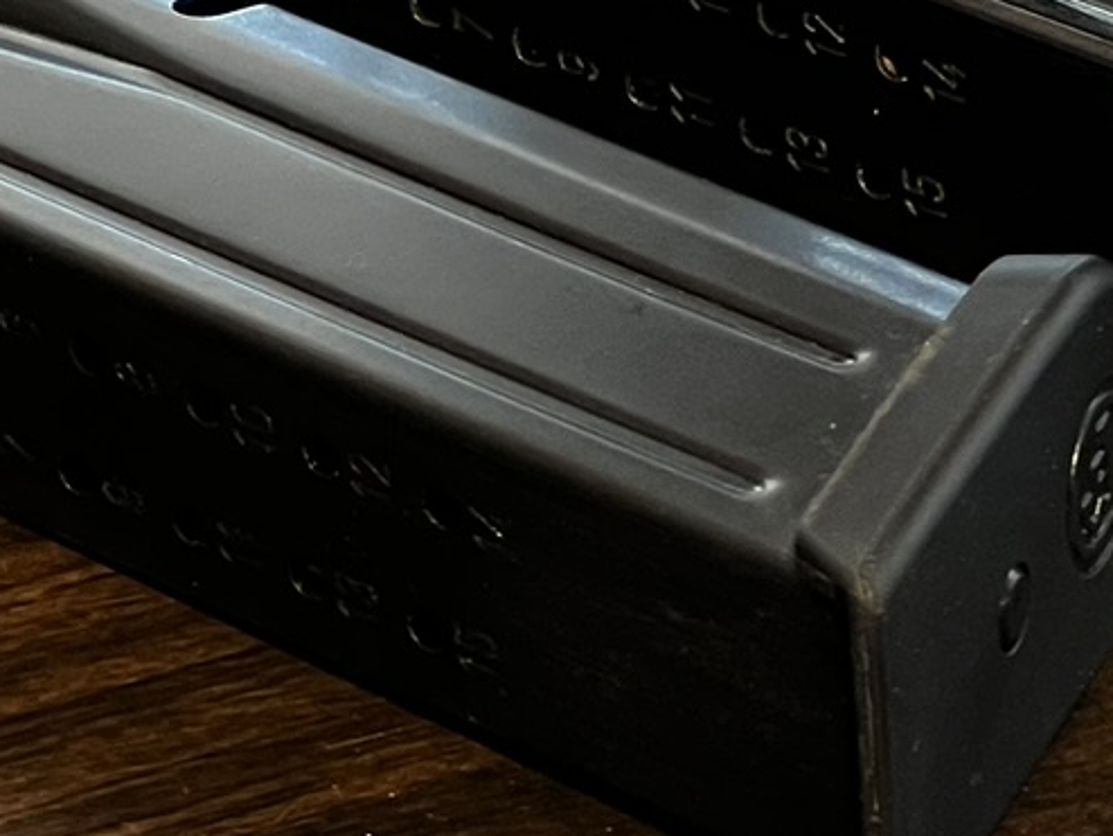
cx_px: 890
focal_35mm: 319
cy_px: -881
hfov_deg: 6.2
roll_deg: +1.9
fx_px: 10262
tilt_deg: -27.1
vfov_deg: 4.6
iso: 80
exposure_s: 1/100
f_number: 2.8
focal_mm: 9
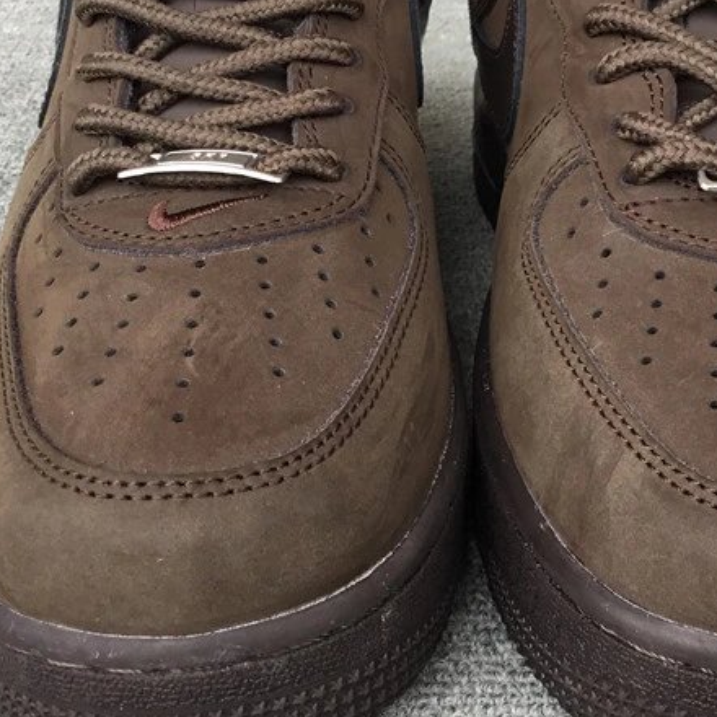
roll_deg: -2.1
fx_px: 1312
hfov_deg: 30.4
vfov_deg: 30.5
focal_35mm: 56
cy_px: 309
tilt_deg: -29.1
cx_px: 458
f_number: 2.4
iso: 50
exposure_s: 1/100
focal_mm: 3.3
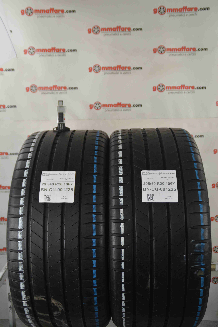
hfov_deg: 35.5
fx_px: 341
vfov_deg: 51.3
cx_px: 109
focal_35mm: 38
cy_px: 164
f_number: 4
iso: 800
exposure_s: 1/60
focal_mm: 25
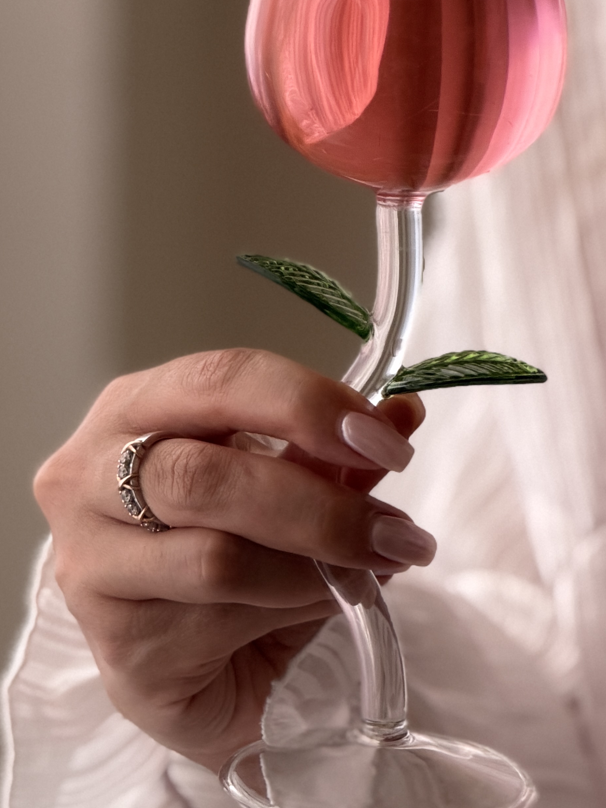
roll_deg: +0.3
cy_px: 393
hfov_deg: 6.4
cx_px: 266
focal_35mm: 233
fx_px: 5439
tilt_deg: -19.1
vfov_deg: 8.5
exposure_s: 1/121
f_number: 2.8
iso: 160
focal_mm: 16.89
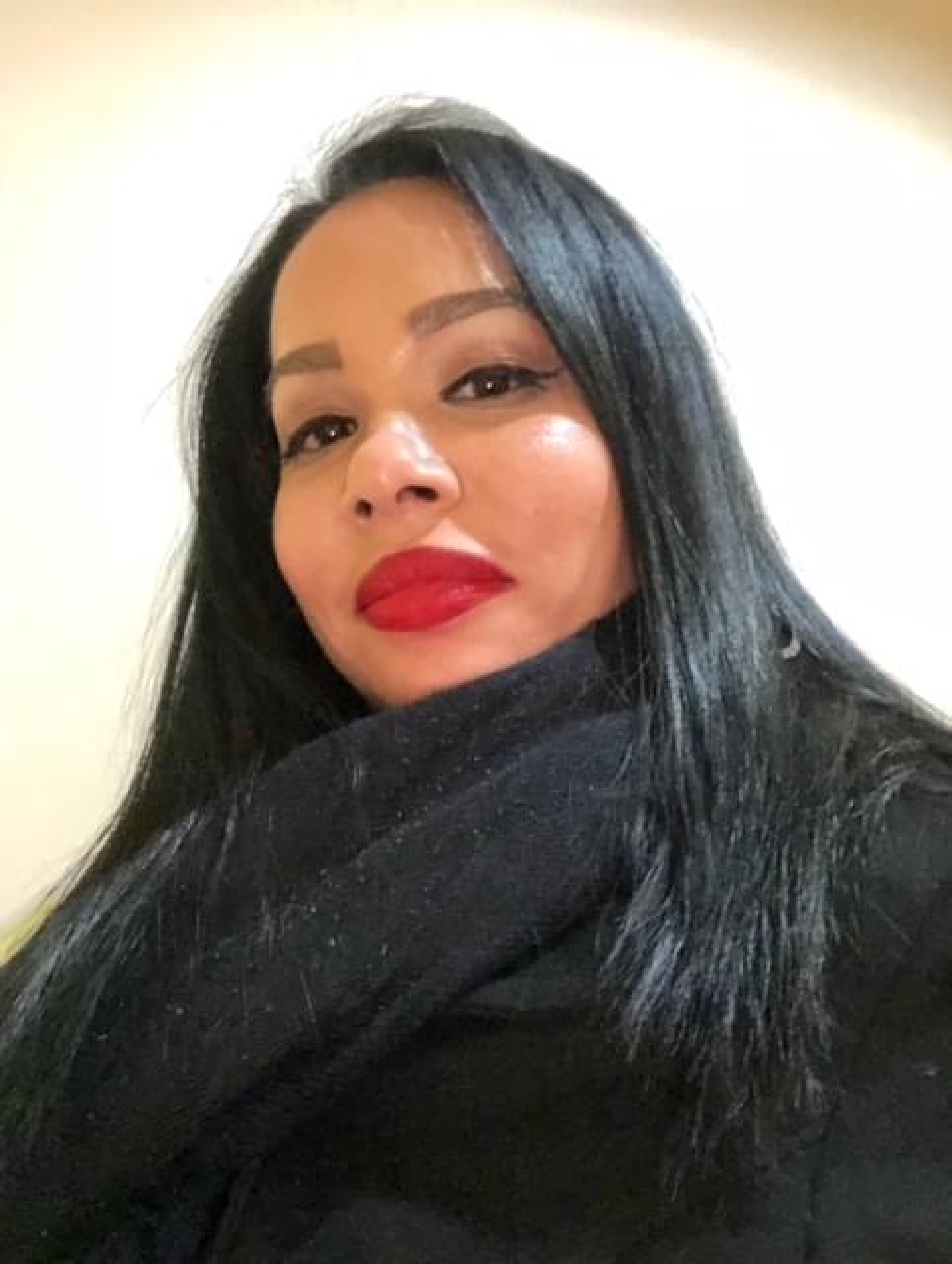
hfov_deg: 44.3
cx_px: 476
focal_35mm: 32
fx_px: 1170
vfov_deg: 56.7
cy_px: 632
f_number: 2.2
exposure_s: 1/24
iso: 640
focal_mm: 2.87
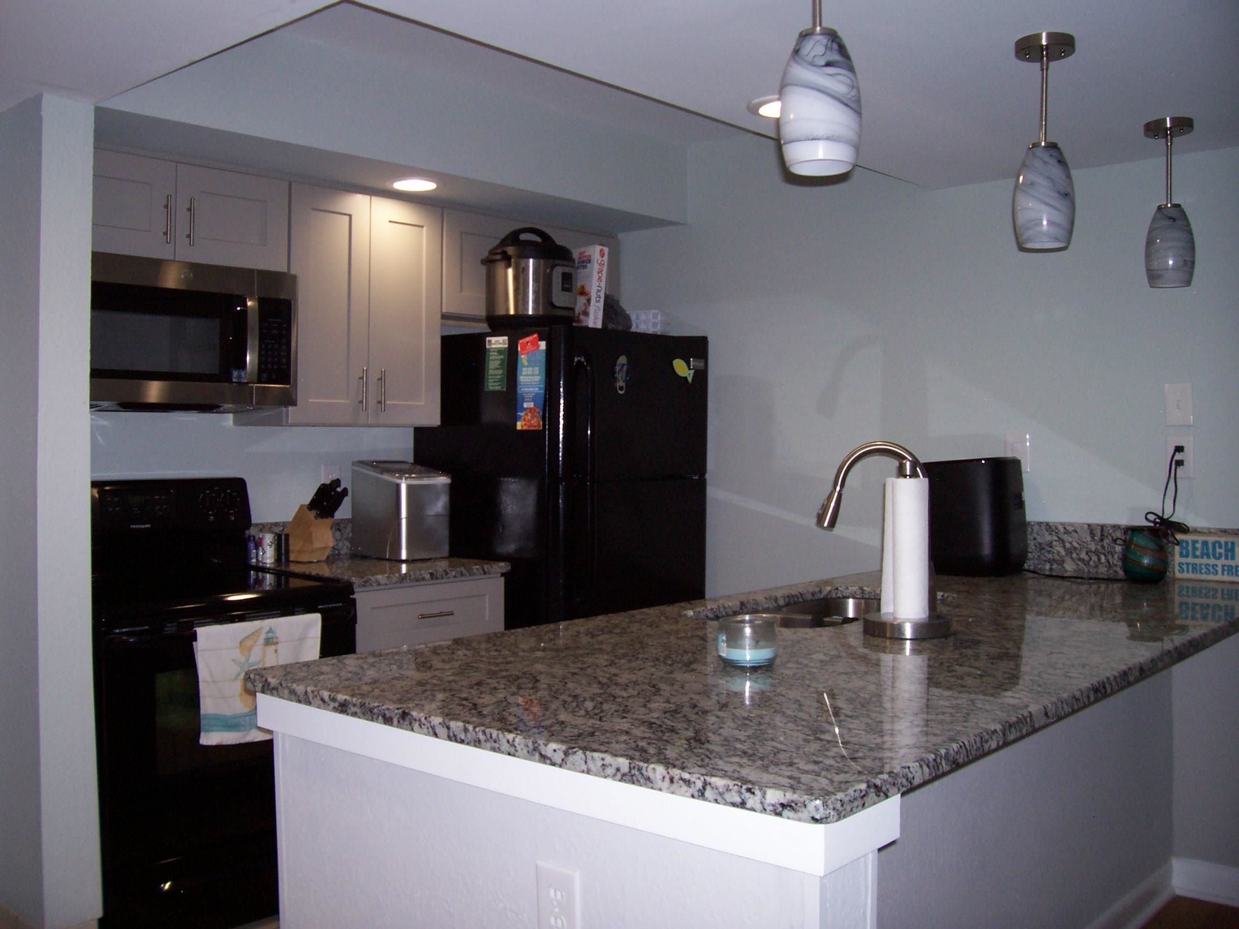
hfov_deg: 54.0
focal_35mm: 34
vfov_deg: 41.8
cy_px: 464
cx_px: 620
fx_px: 1217
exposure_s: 1/112
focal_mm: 5.6
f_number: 2.7
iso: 140
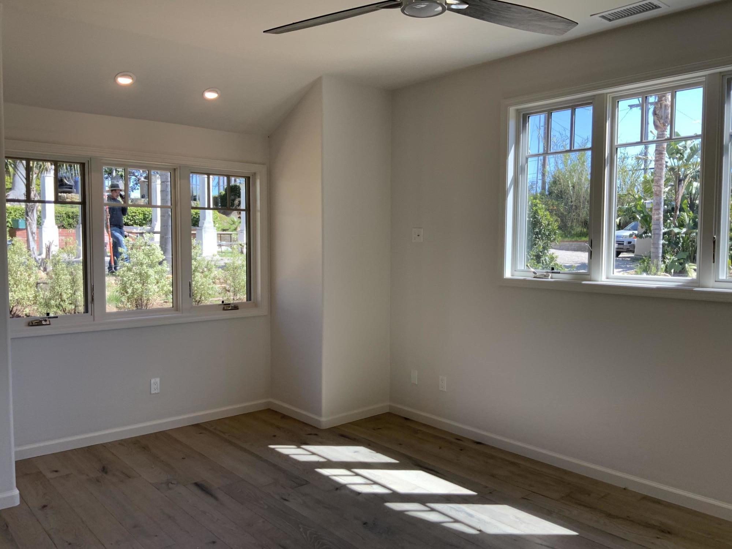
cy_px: 274
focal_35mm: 29
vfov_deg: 48.2
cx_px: 366
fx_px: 613
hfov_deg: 61.7
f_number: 1.8
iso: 16
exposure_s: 1/156
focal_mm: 3
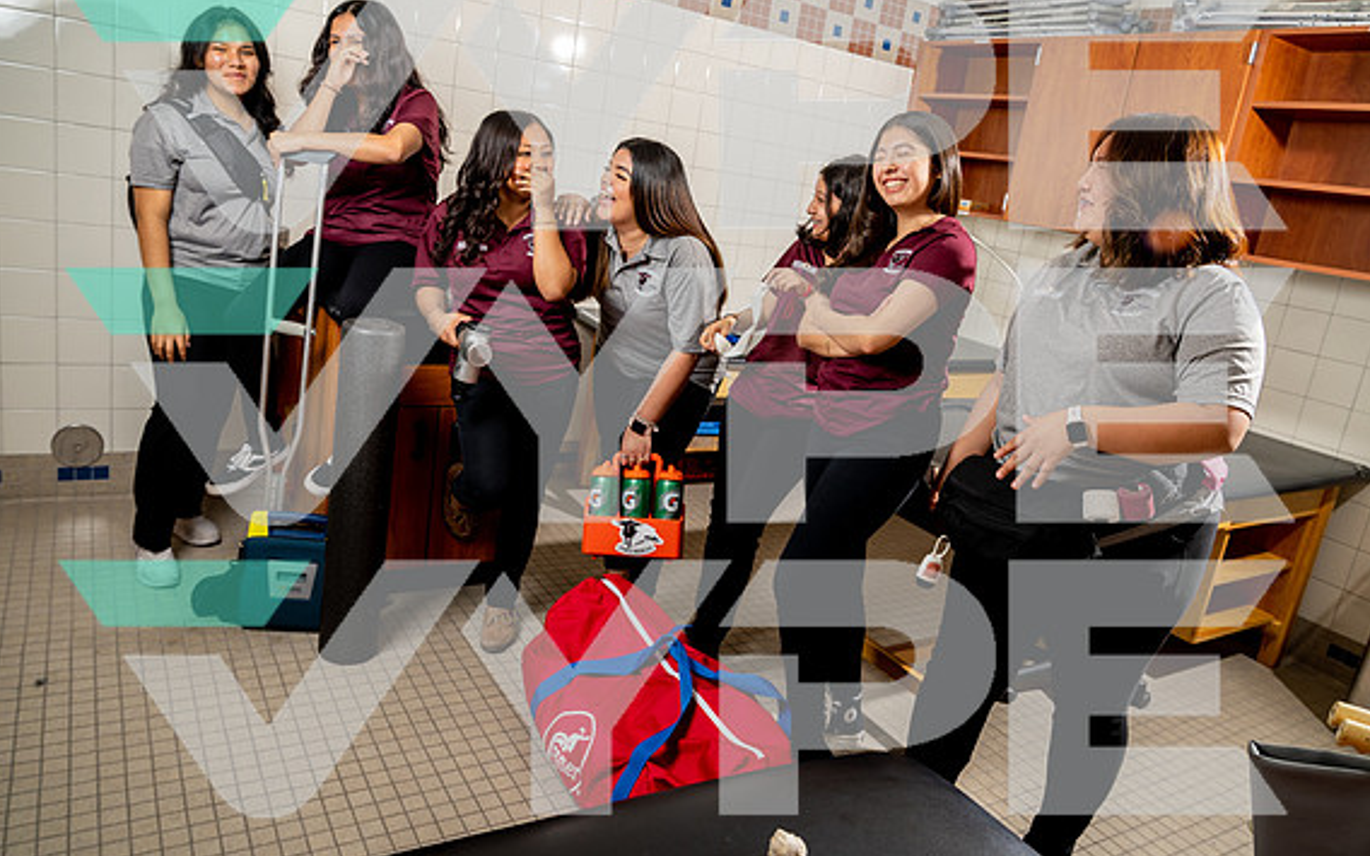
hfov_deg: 72.5
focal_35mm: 25
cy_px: 397
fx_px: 933
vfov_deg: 49.2
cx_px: 680
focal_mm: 24
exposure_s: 1/250
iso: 250
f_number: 6.3
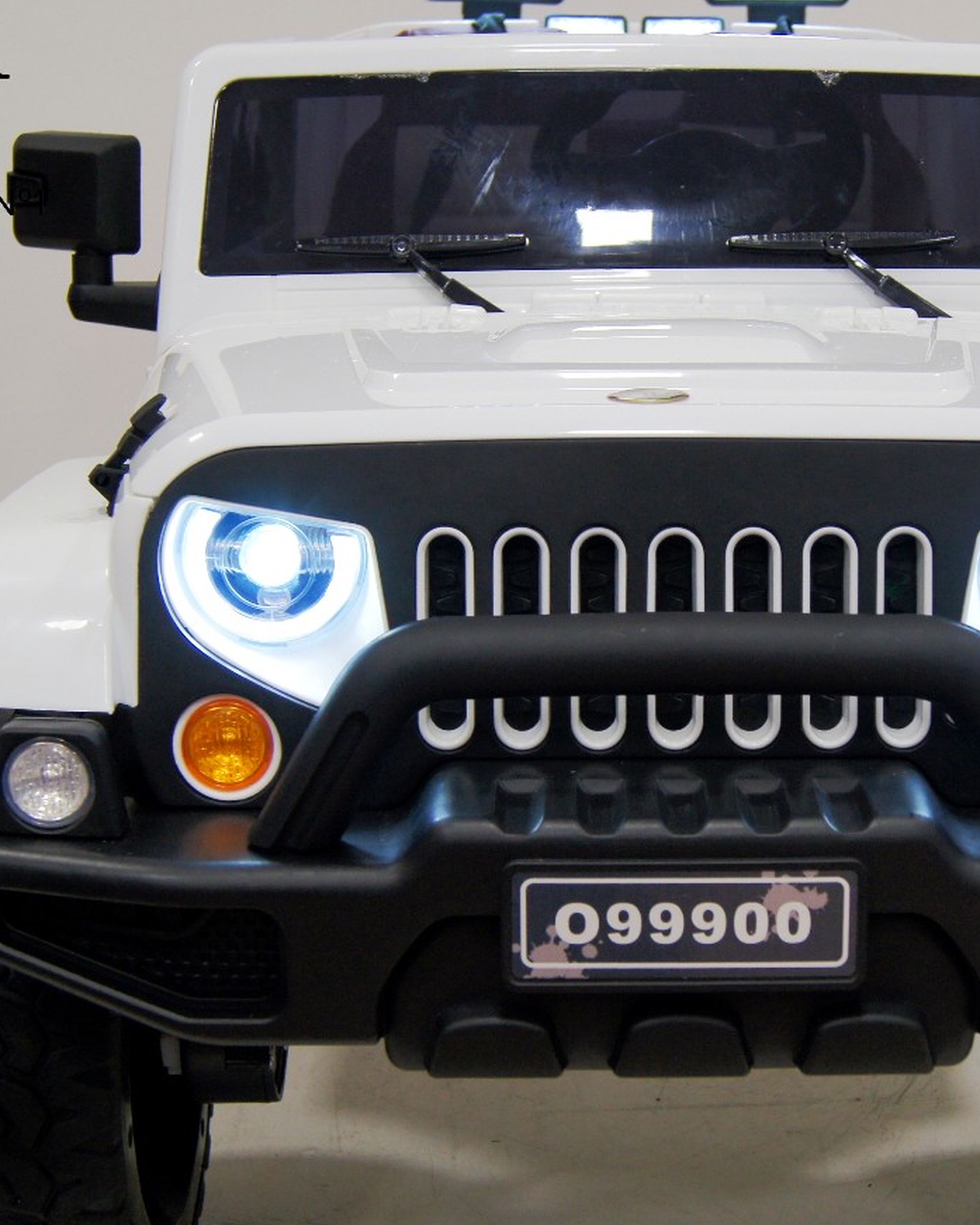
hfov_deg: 24.1
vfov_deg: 30.0
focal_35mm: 63
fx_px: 2284
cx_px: 652
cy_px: 651
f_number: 4
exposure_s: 1/40
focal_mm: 24
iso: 320
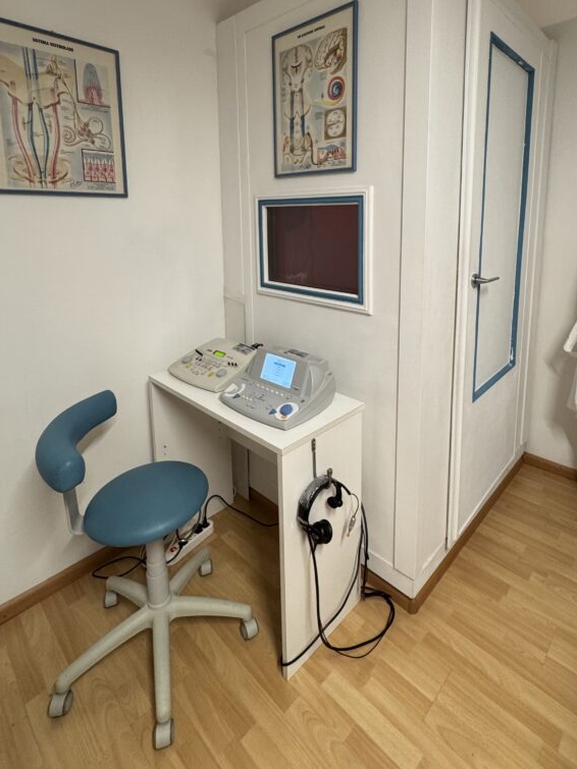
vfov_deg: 82.6
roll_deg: -0.1
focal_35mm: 19
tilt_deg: -8.3
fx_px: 422
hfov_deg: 68.3
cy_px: 276
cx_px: 333
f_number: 2.2
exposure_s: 1/50
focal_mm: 2.22
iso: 200
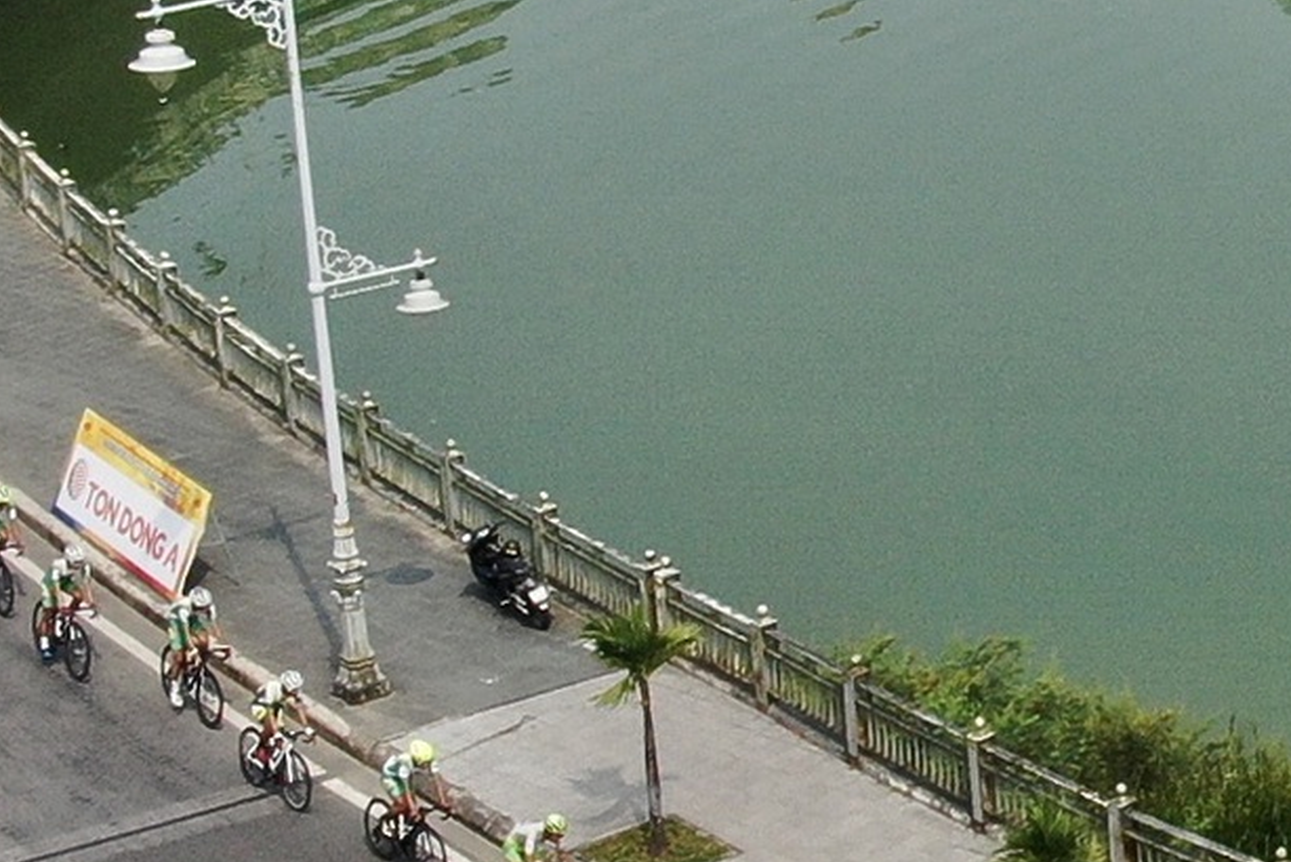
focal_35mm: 78
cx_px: 849
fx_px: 2798
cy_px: -322
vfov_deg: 16.4
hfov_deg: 25.9
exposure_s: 1/1250
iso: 100
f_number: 2.8
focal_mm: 4.39
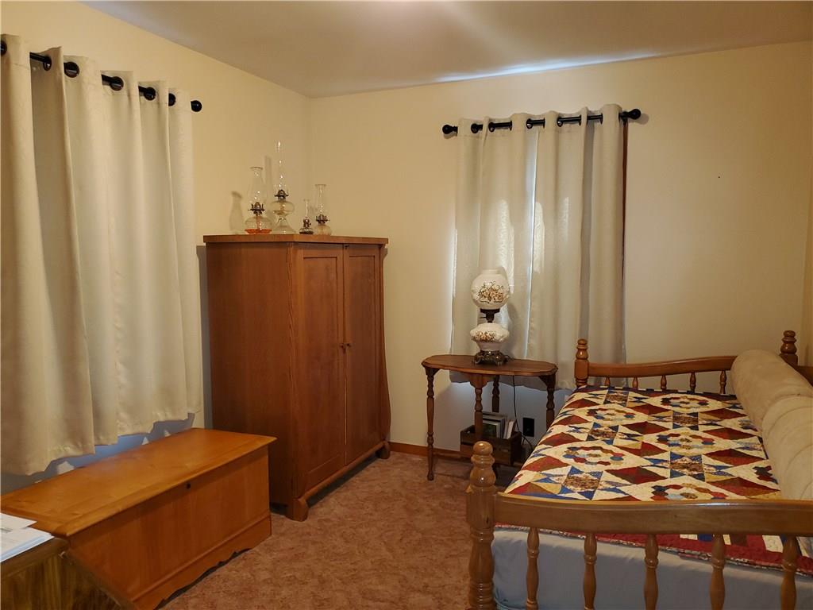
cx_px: 406
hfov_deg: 67.3
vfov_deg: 53.1
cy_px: 305
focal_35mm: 26
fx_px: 611
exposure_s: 1/30
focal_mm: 4.3
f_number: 1.5
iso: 125
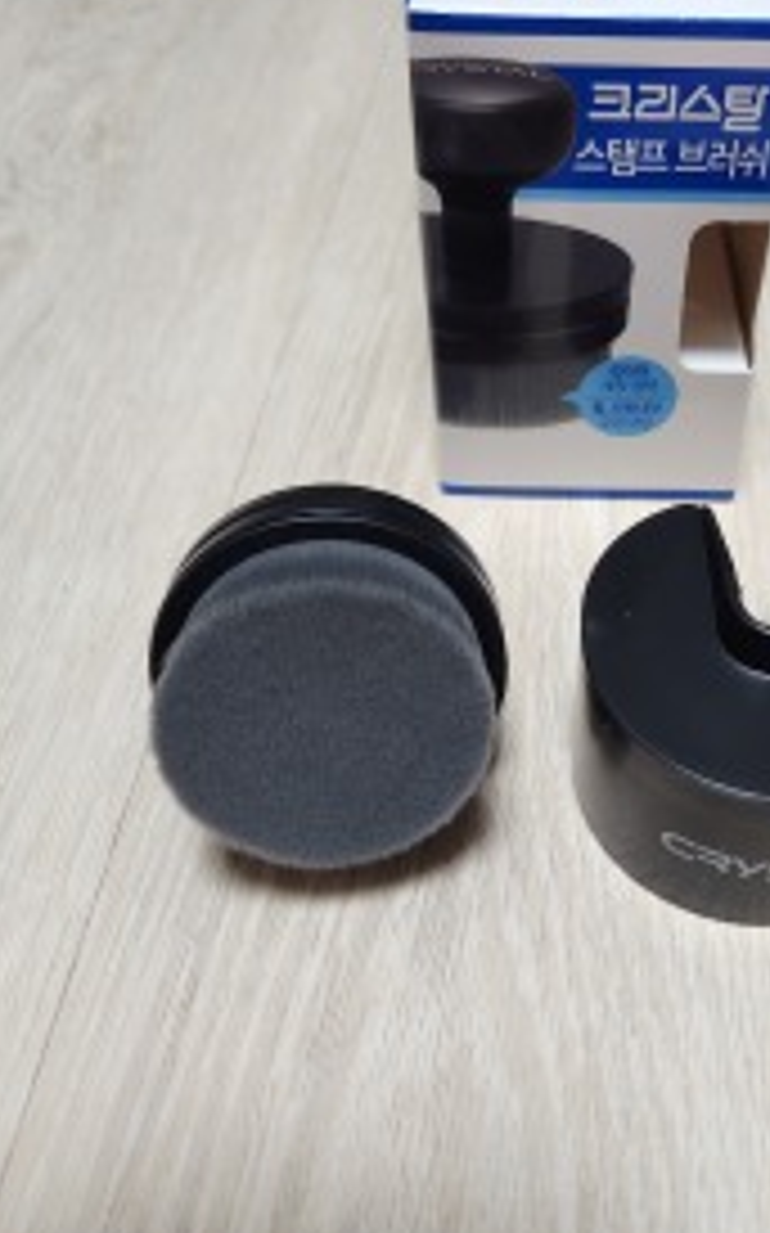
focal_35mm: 32
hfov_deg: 38.2
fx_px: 1076
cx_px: 590
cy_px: 598
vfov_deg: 59.7
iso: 320
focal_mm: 5.4
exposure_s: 1/120
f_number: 1.8
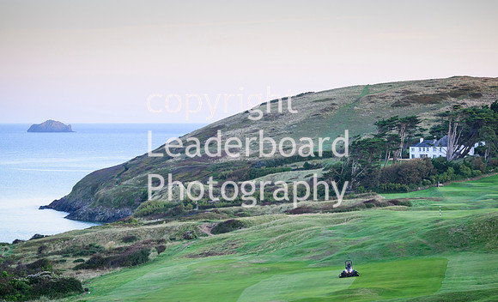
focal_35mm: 130
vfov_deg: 9.8
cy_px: 165
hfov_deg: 16.2
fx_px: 1754
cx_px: 261
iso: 1250
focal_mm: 115
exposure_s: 1/500
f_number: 3.5
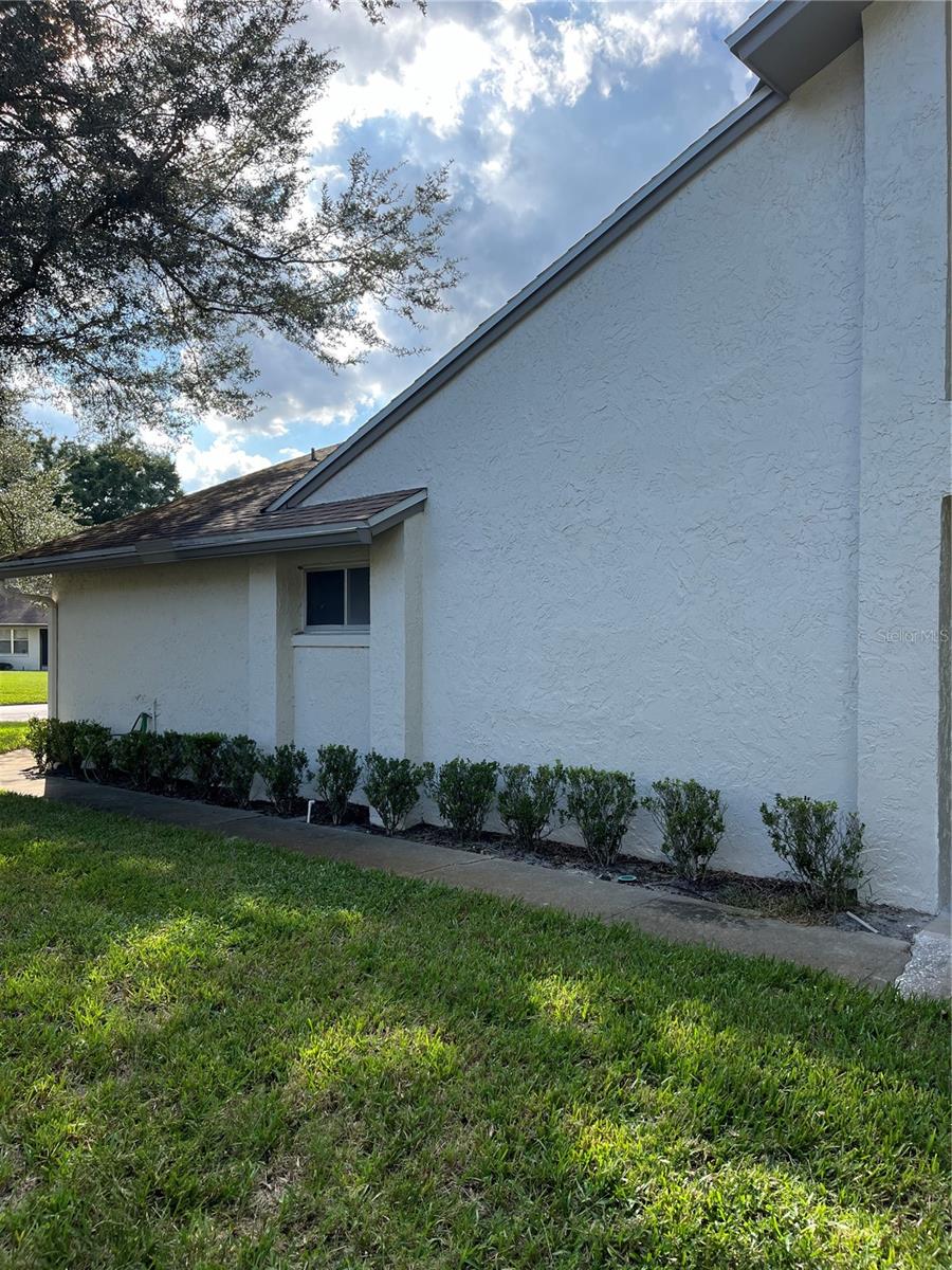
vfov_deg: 67.3
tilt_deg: -1.0
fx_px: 953
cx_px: 476
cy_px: 635
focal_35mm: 26
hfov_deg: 53.1
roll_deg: +0.6
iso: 50
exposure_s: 1/1441
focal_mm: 5.1
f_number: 1.6
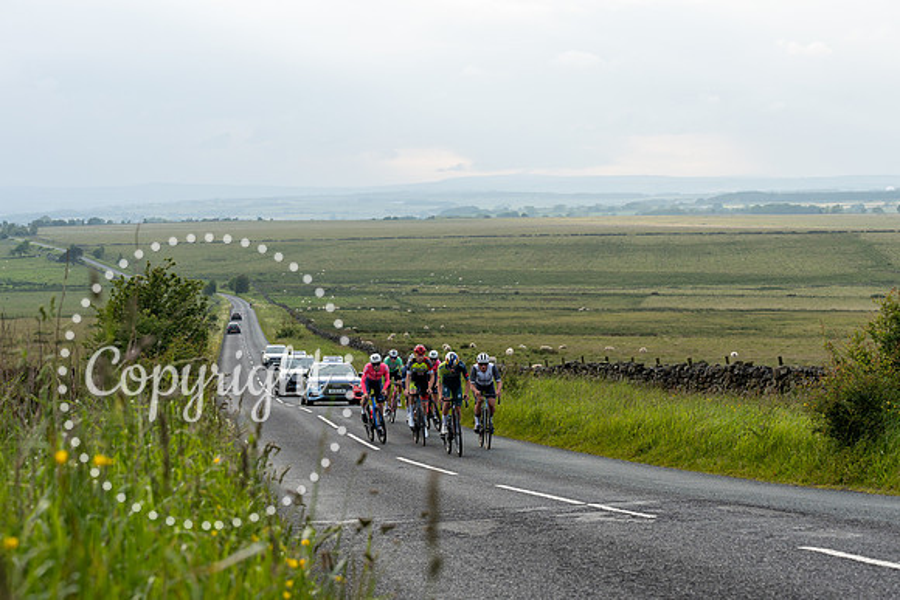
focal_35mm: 66
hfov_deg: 30.3
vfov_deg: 20.5
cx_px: 463
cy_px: 316
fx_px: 1659
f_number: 5.6
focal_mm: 55
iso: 200
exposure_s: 1/500
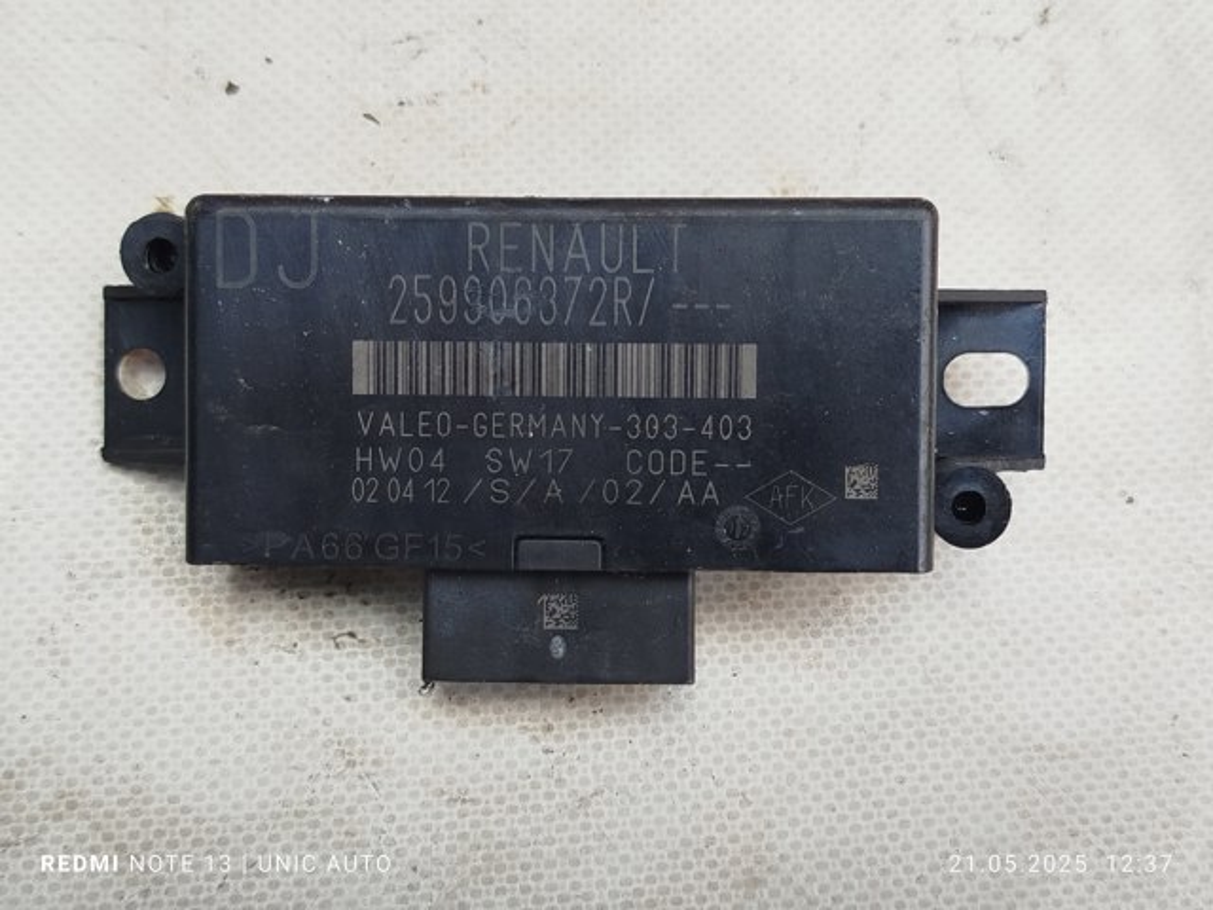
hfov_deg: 39.7
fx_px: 1682
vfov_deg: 30.3
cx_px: 606
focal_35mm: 48
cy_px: 455
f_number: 1.7
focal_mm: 5.31
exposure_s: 1/100
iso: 64
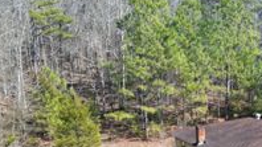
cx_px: 230
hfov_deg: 34.8
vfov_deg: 19.3
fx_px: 396
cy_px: 197
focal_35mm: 57
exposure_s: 1/1000
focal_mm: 6.72
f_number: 1.7
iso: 110
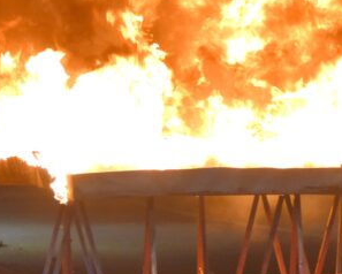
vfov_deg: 4.0
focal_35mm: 388
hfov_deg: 5.0
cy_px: 66
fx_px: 3930
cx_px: 35
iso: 400
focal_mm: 70
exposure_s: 1/80
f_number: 4.5
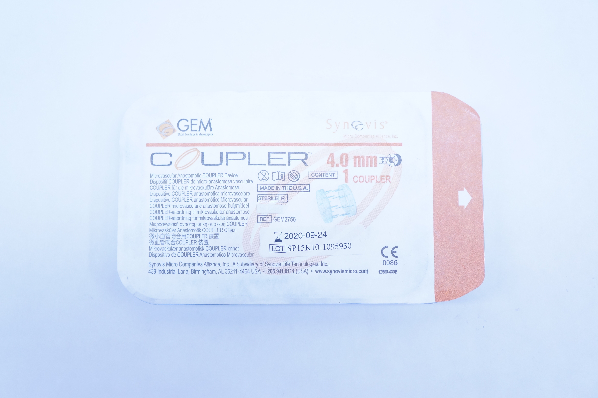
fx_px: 672
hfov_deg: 48.0
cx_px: 299
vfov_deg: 32.9
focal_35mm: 40
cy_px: 199
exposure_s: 1/160
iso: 800
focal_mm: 27
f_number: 5.6
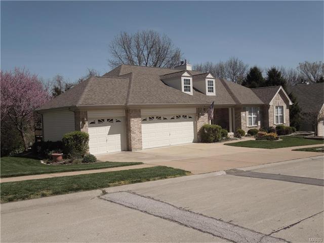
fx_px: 290
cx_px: 162
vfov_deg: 45.4
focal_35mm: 31
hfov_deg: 58.4
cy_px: 122
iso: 100
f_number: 7.2
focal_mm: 5.6
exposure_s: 1/500
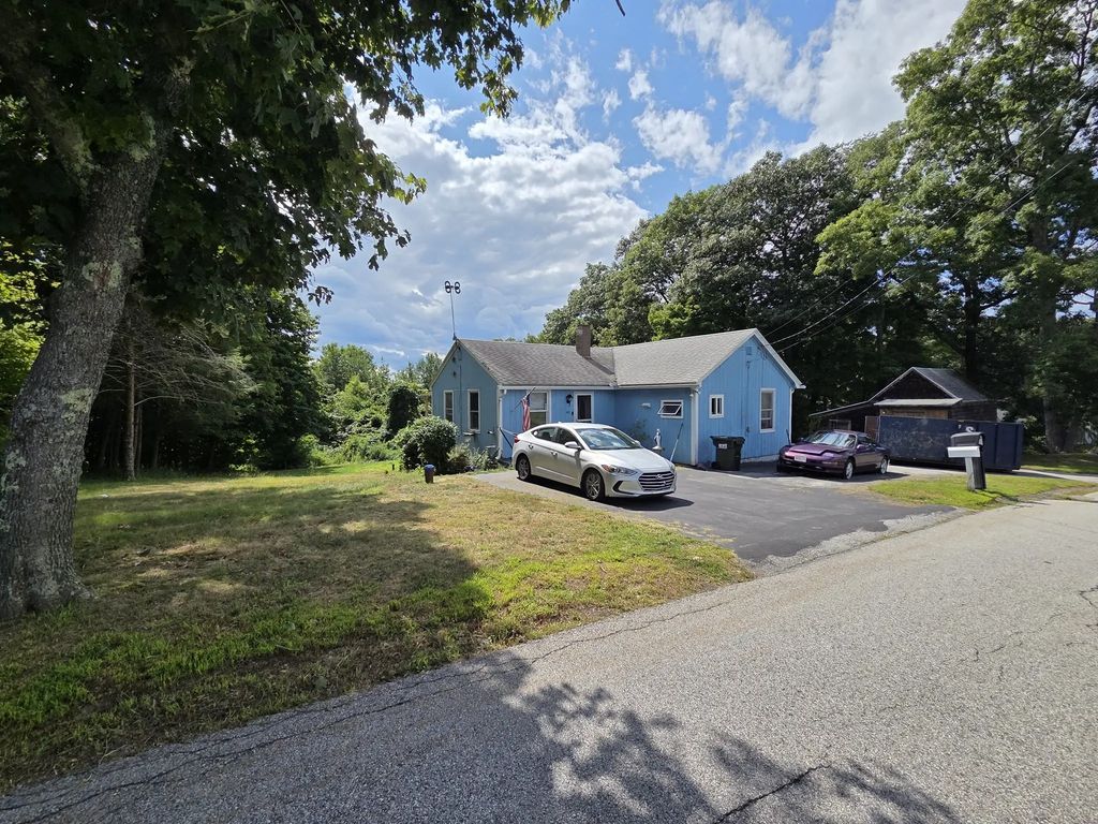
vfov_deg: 89.9
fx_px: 412
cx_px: 549
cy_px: 412
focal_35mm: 13
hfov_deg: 106.2
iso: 50
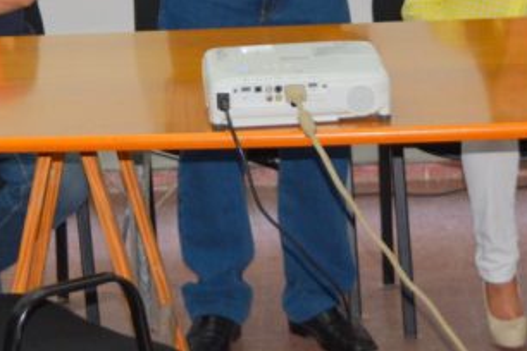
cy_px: -161
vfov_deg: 9.2
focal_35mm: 146
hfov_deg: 14.1
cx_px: 220
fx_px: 2132
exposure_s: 1/60
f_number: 4.2
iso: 400
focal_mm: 29
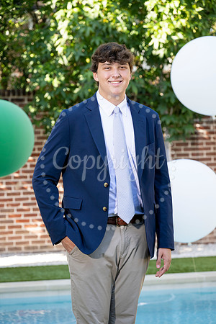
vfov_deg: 17.1
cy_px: 162
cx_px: 108
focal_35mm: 120
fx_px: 1080
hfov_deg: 11.4
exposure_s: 1/200
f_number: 5.6
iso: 400
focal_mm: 120
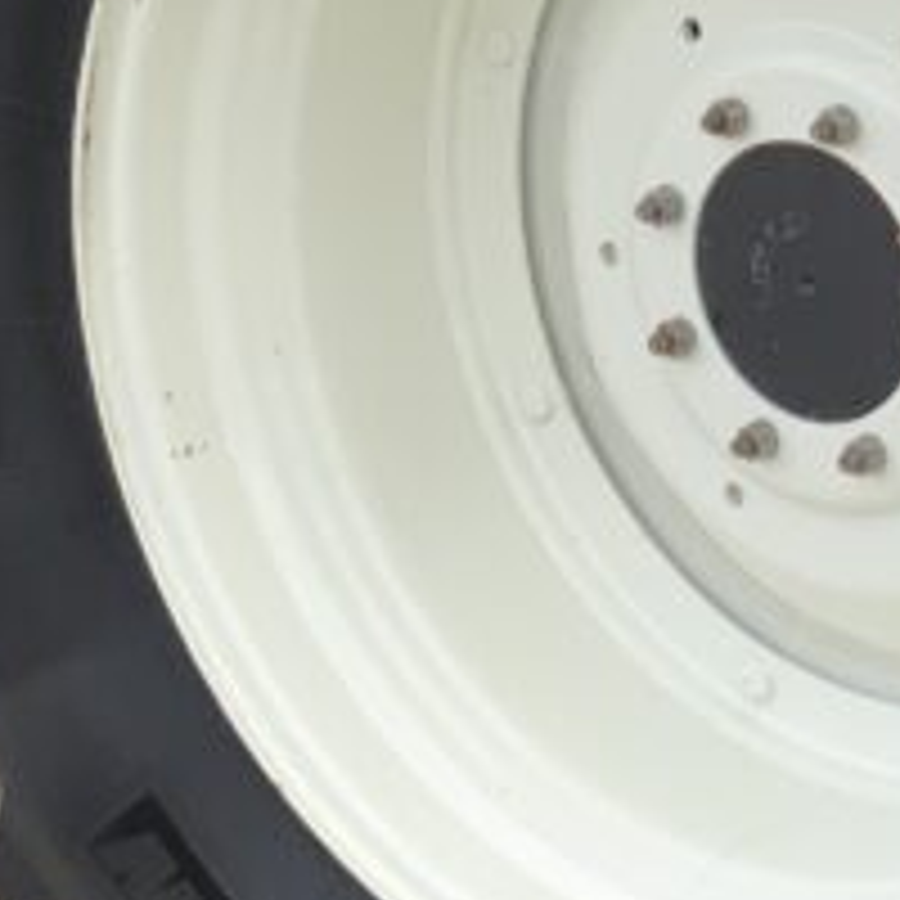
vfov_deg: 13.2
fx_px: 3853
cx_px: 1246
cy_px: 140
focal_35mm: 131
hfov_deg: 12.8
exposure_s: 1/164
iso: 16
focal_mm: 3
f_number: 1.8
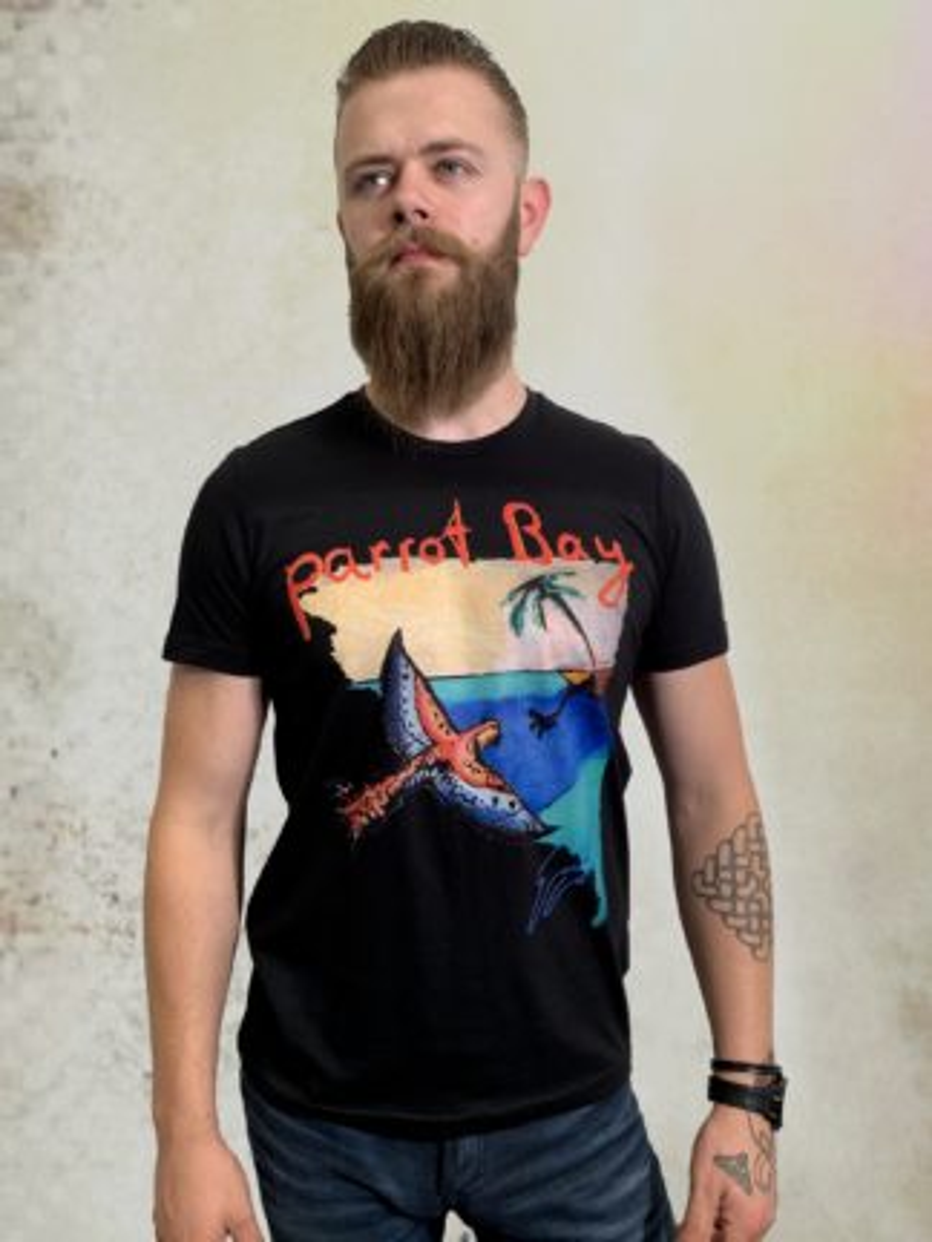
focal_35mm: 26
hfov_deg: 53.1
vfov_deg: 67.3
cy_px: 621
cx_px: 466
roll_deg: -2.0
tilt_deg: -8.0
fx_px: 933
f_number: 1.8
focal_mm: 4.25
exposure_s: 1/100
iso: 25
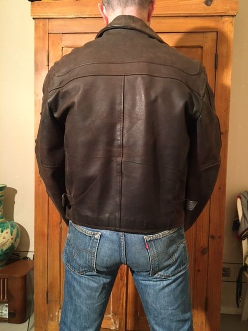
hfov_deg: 48.2
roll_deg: -2.7
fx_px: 277
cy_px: 166
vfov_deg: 61.7
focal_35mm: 29
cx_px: 124
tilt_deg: -3.8
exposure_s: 1/33
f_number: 2.2
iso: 160
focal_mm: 4.15
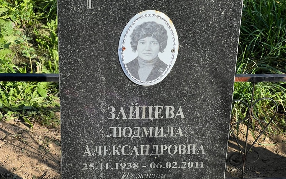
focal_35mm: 82
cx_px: 143
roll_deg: -2.0
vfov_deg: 15.9
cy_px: 95
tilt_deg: -29.1
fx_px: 639
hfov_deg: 25.2
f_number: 2.8
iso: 32
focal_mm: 9
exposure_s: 1/1309
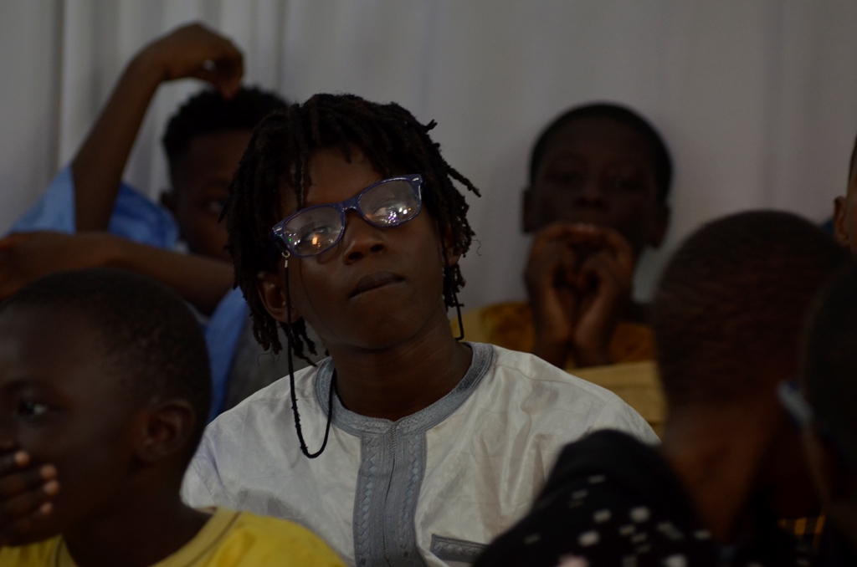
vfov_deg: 5.4
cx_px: 428
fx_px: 6057
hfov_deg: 8.1
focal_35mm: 255
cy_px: 284
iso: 640
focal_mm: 170
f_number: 4.5
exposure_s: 1/50
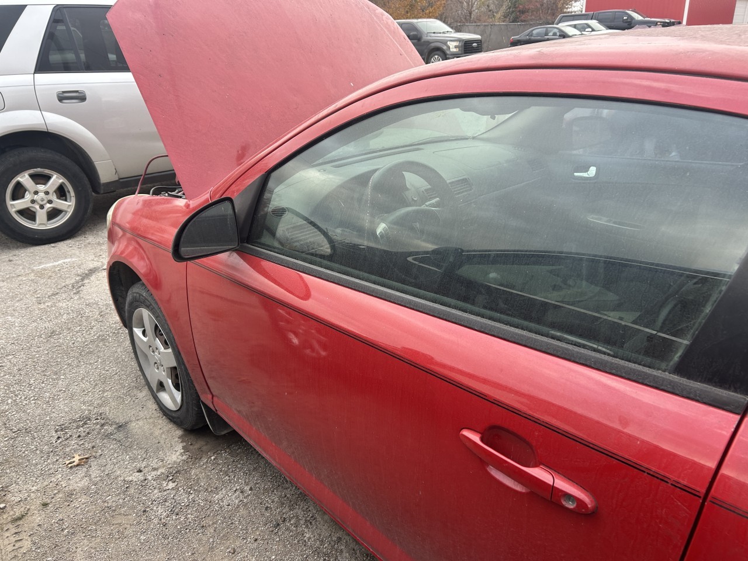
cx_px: 374
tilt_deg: -21.9
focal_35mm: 26
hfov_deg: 67.3
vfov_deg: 53.1
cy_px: 280
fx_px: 562
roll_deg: +2.1
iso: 50
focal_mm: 5.7
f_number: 1.5
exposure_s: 1/326
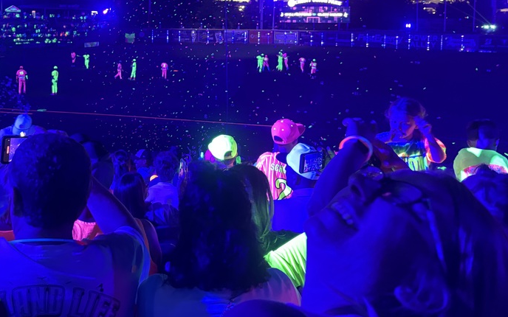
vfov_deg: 30.1
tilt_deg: -1.6
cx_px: 167
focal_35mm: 41
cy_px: 41
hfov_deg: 47.4
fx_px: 568
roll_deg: -1.4
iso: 640
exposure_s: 1/30
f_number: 1.6
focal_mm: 5.96
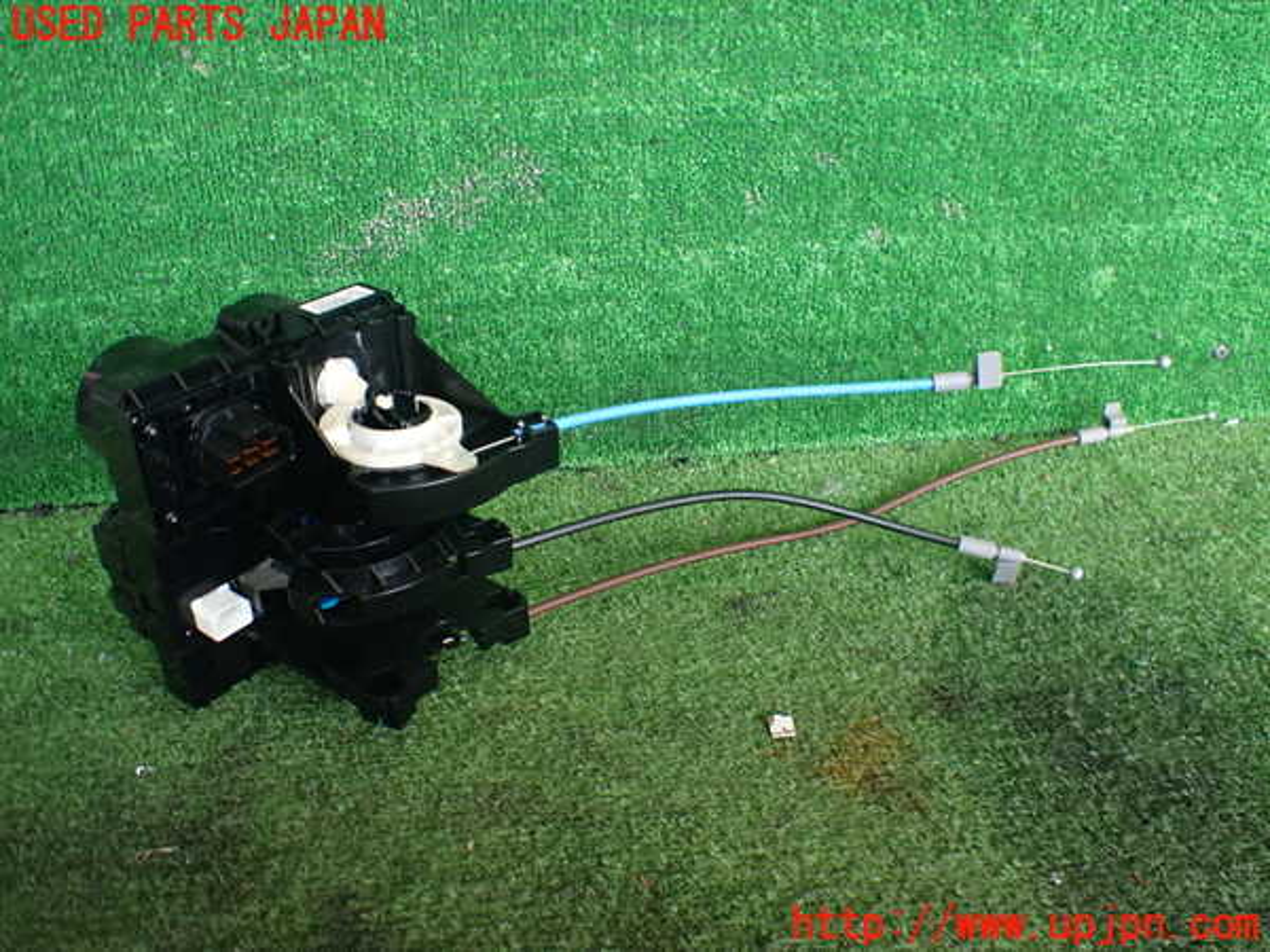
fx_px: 1101
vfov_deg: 46.8
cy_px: 476
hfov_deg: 60.0
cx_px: 635
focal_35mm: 30
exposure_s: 1/125
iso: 320
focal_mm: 5.4
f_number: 2.3
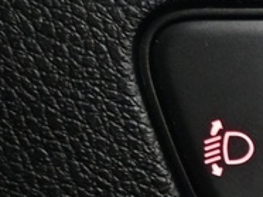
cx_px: 713
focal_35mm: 201
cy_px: 394
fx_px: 1525
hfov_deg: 8.6
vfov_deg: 7.1
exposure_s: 1/3
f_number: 3.5
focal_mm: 16
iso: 1600
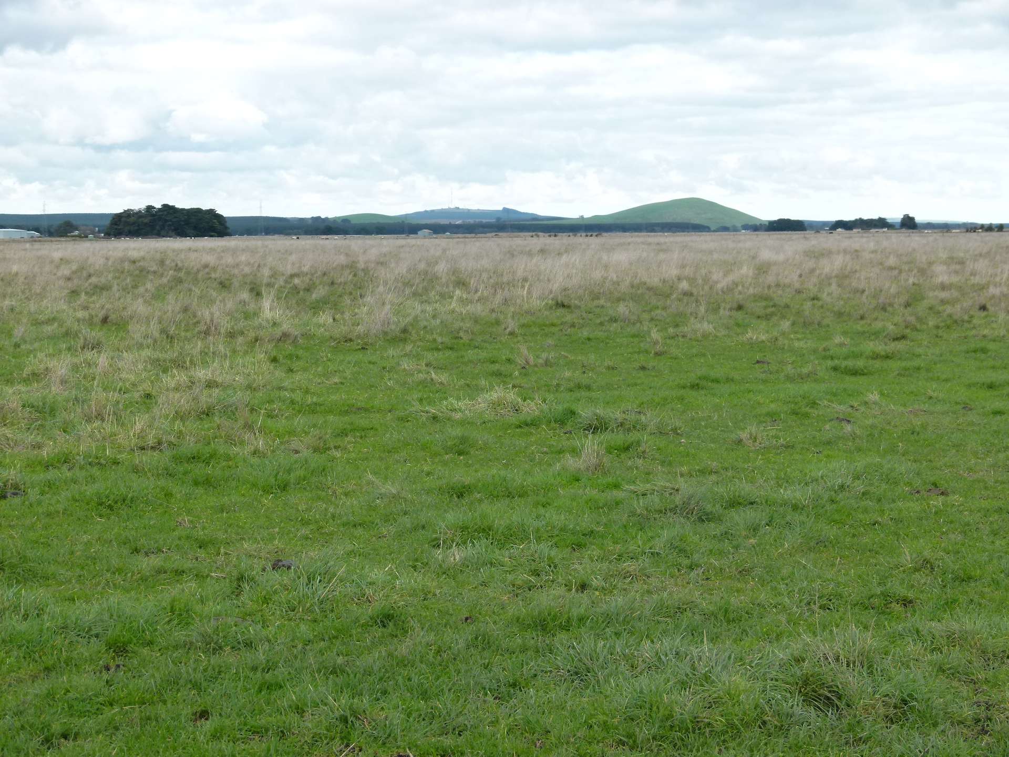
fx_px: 2186
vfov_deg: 19.6
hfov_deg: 26.0
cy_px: 378
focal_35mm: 75
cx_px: 504
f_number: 4
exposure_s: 1/320
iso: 160
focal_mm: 13.5
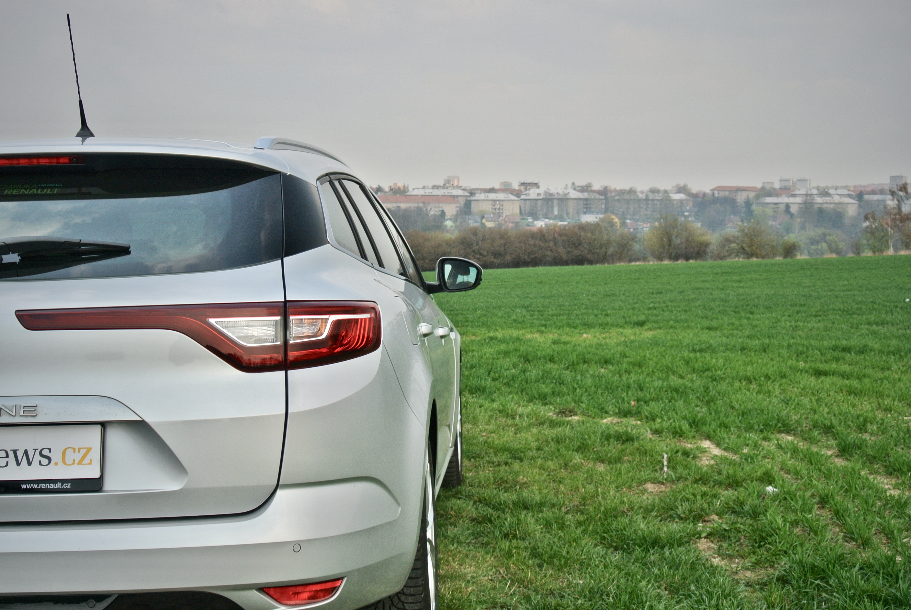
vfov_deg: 26.1
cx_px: 456
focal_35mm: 52
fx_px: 1317
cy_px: 305
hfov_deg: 38.1
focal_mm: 19.6
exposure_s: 1/200
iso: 125
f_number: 5.6
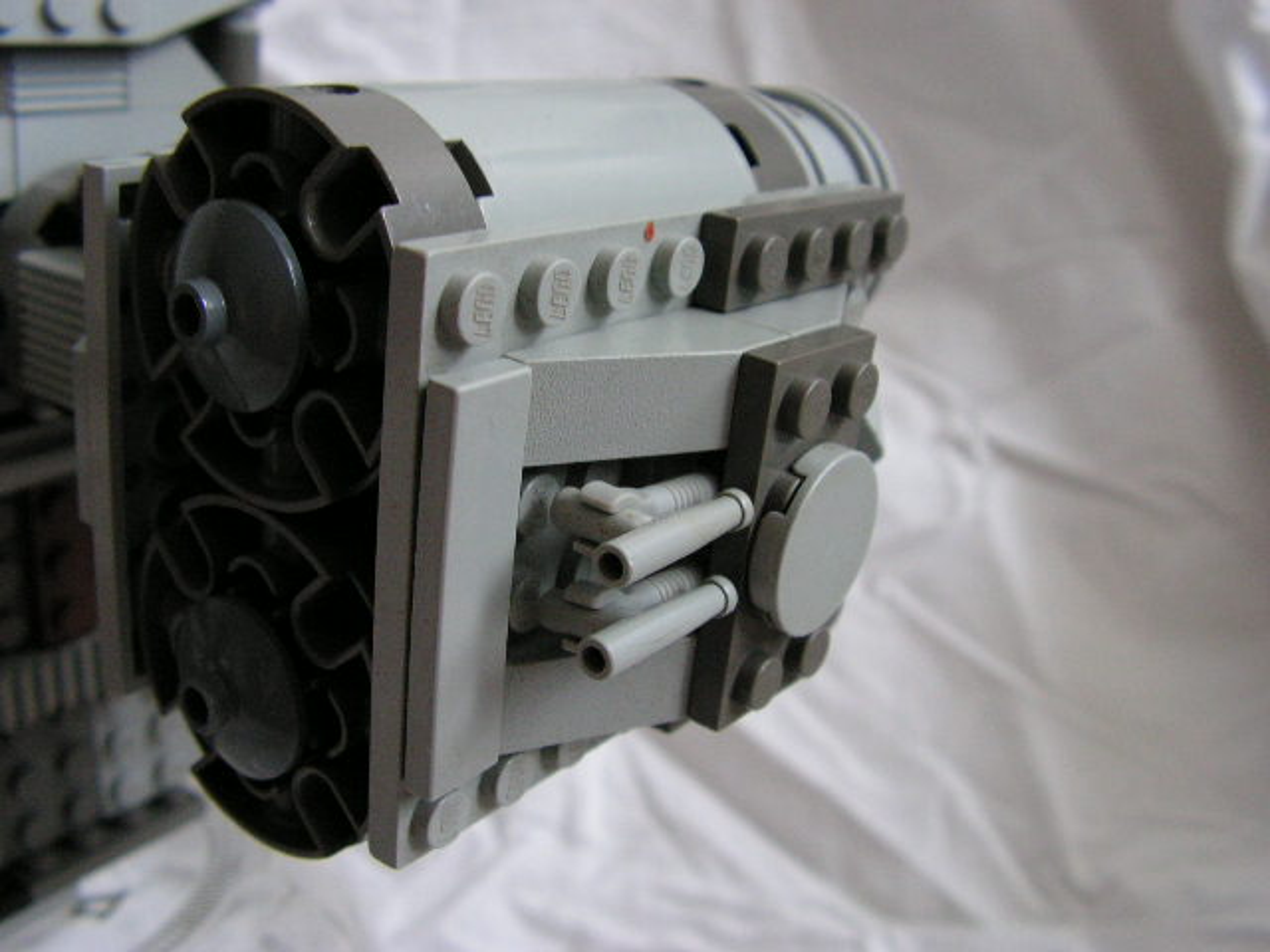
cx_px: 635
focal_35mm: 36
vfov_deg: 39.7
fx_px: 1321
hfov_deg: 51.4
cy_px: 476
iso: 200
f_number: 3.2
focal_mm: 6
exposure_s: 1/30
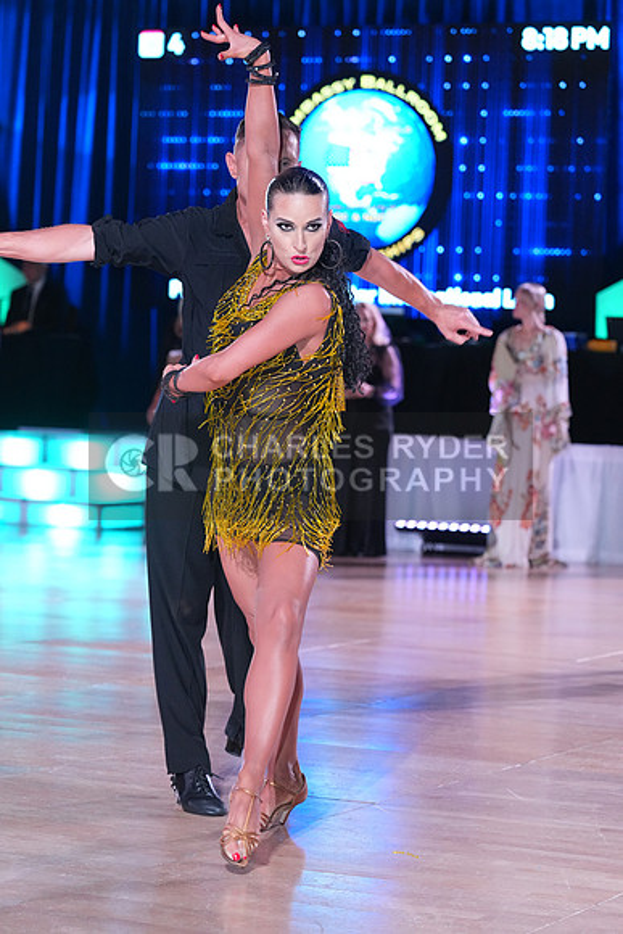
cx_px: 312
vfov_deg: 20.0
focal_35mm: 102
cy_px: 467
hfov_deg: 13.4
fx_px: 2646
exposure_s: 1/250
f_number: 4.5
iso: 3200
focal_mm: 102
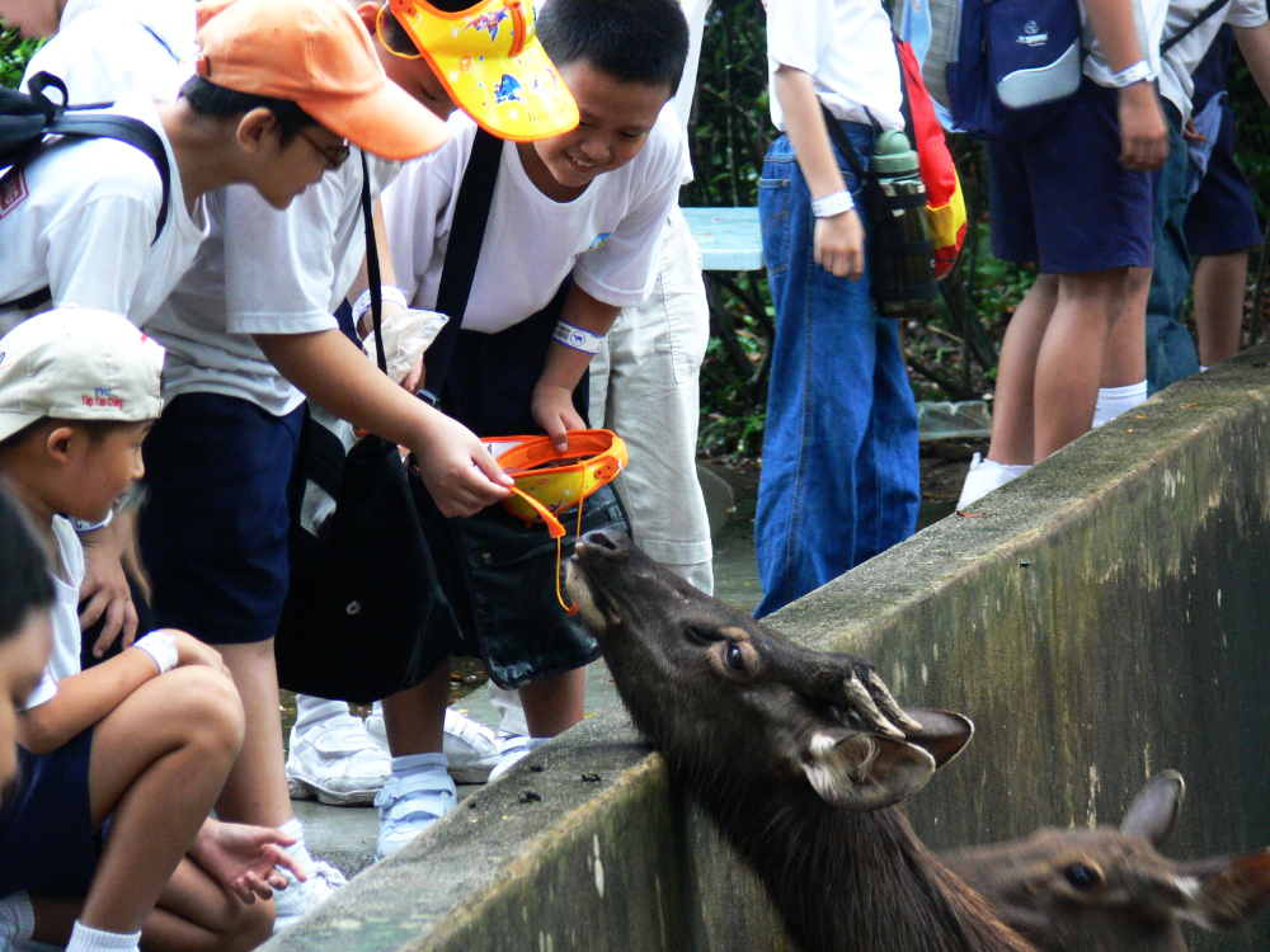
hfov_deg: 8.4
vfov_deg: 6.3
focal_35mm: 235
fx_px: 8622
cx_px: 635
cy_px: 476
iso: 200
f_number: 3.6
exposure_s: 1/25
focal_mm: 49.8
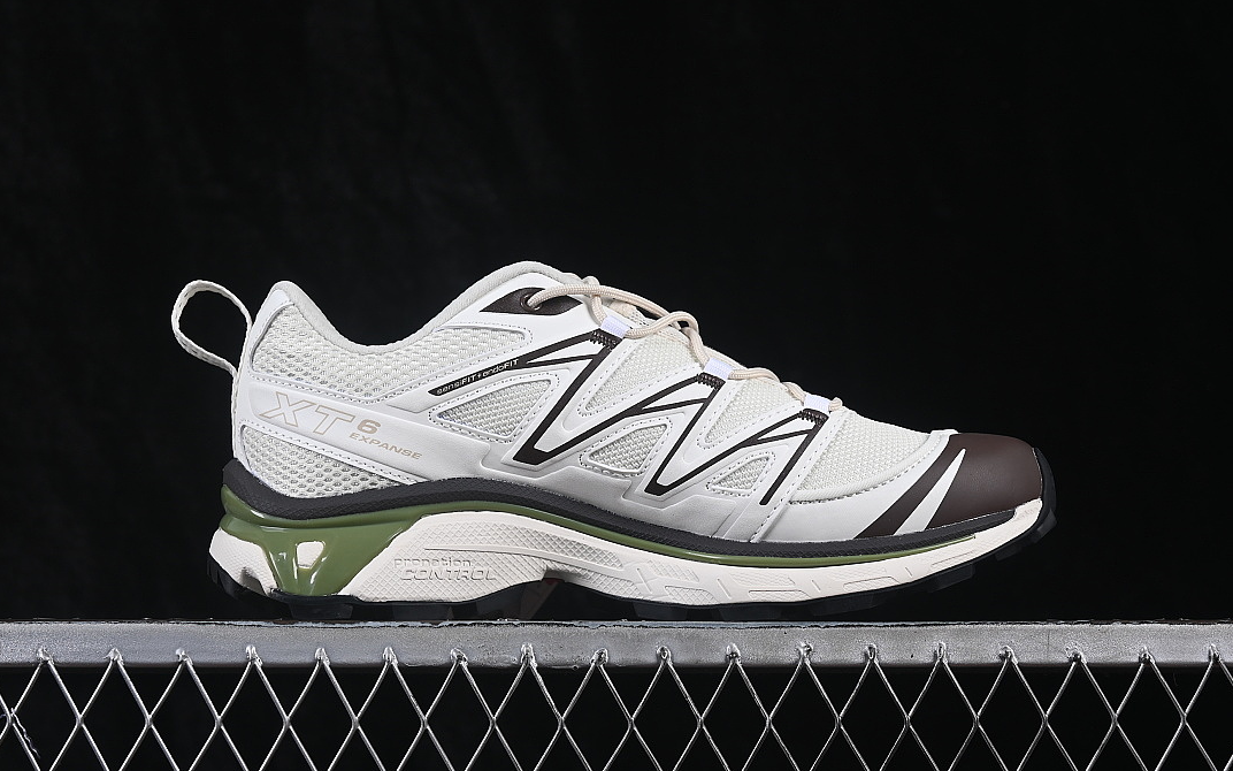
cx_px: 615
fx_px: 2587
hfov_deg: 26.8
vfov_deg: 16.9
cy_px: 362
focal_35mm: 77
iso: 160
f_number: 8
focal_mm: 50
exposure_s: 1/80
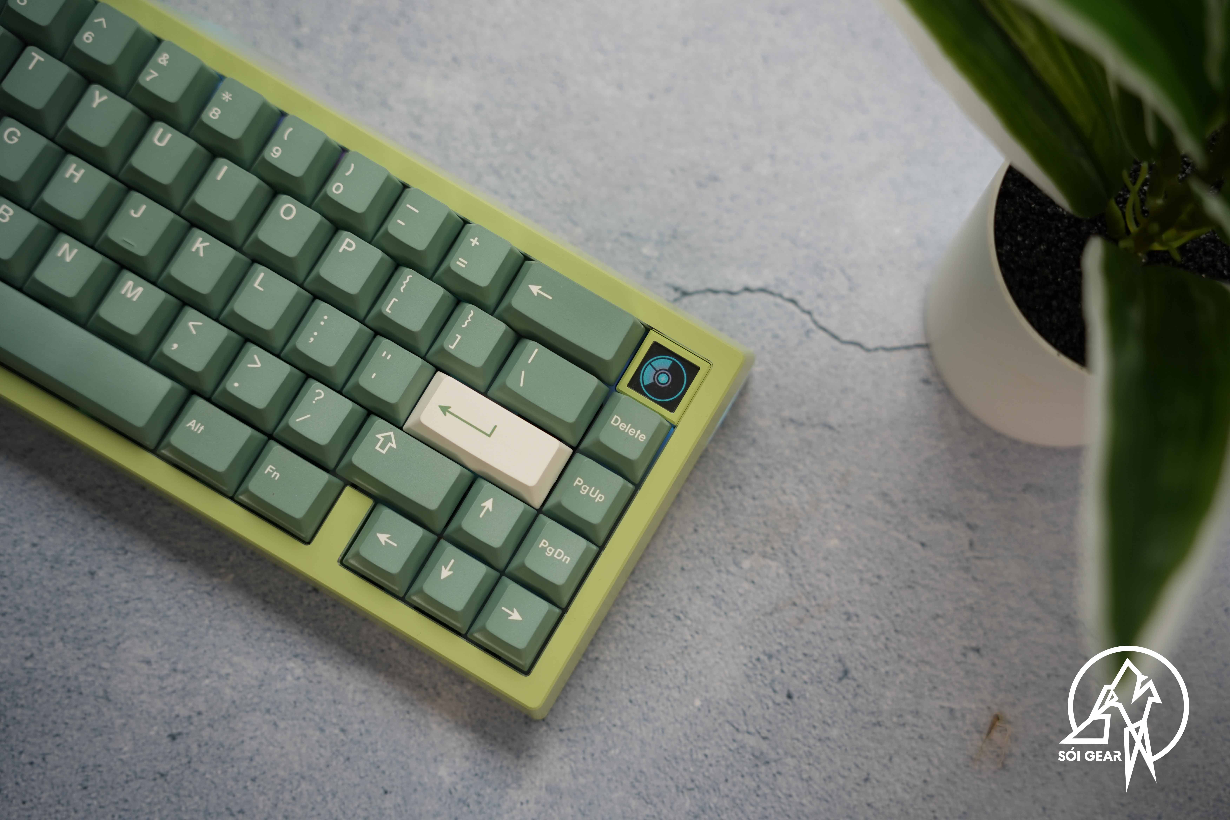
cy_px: 410
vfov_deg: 24.9
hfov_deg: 36.6
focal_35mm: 54
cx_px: 615
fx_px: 1859
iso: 320
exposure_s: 1/800
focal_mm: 54.4
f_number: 2.8
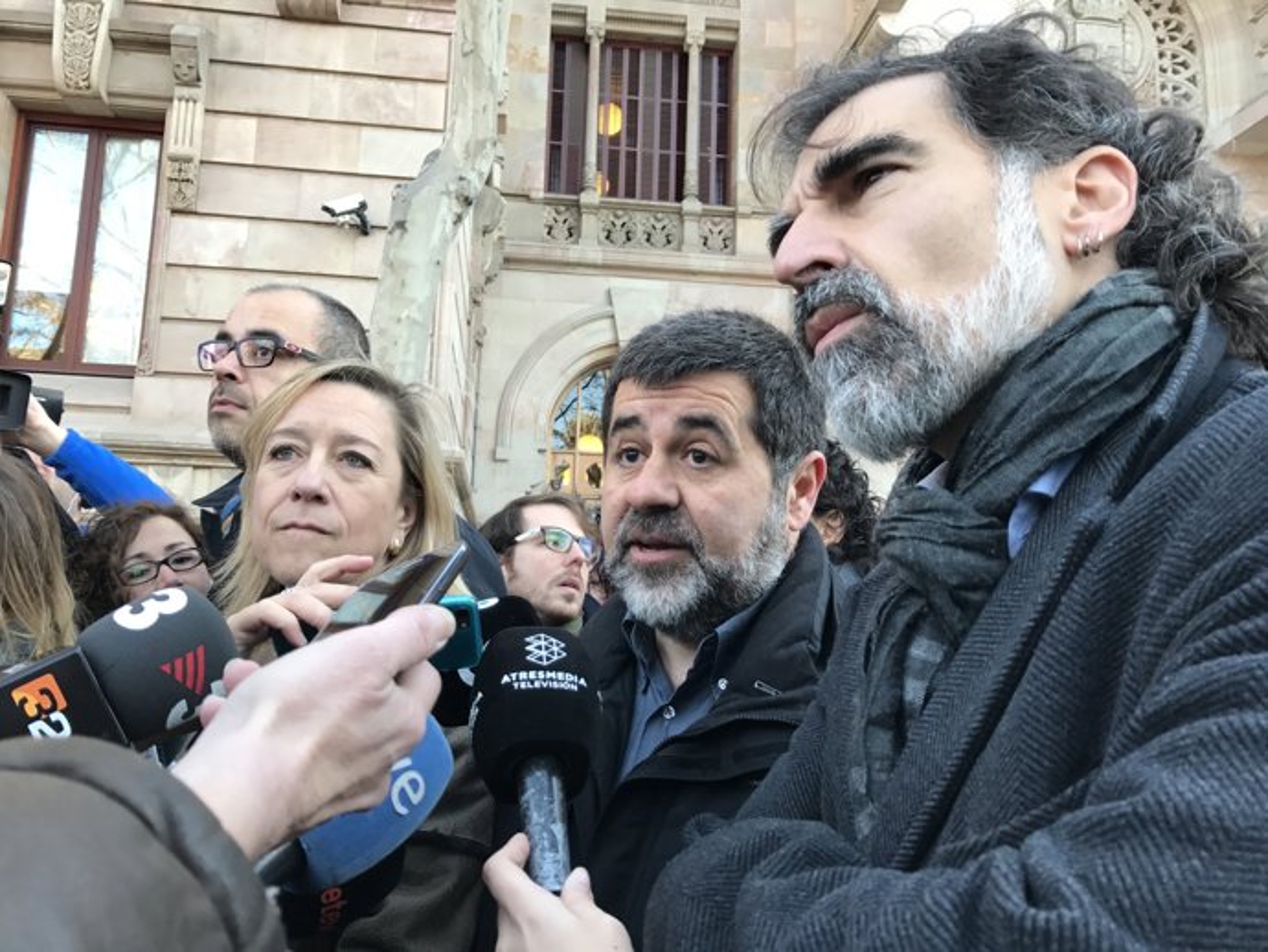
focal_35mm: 28
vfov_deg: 49.8
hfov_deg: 63.4
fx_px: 1026
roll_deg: -0.5
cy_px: 476
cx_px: 634
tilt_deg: +8.5
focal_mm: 3.99
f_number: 1.8
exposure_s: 1/100
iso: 40
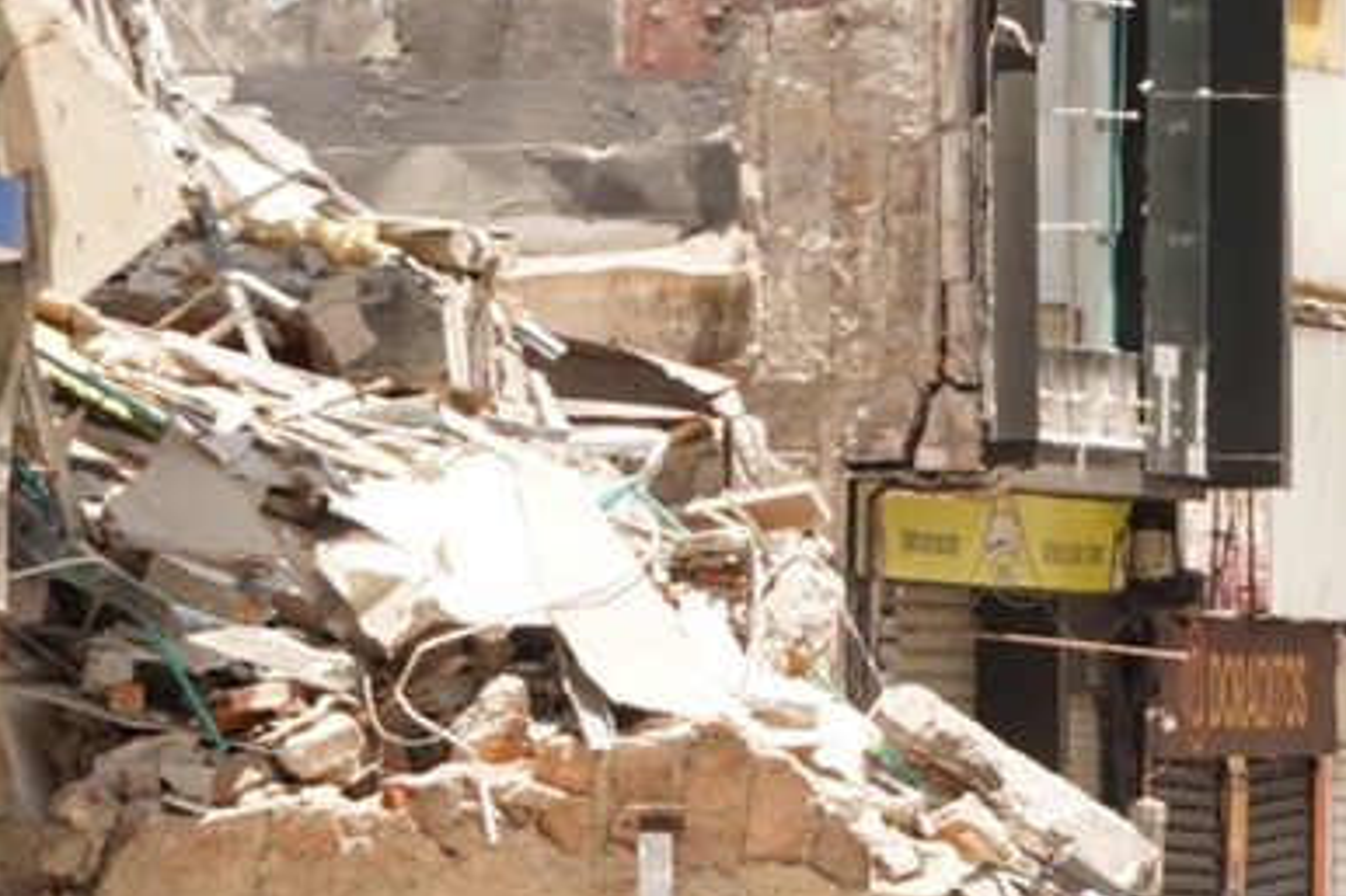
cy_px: 528
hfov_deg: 4.3
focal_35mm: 481
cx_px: 1806
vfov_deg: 2.9
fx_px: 17959
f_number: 10
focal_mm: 103
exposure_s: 1/160
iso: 250
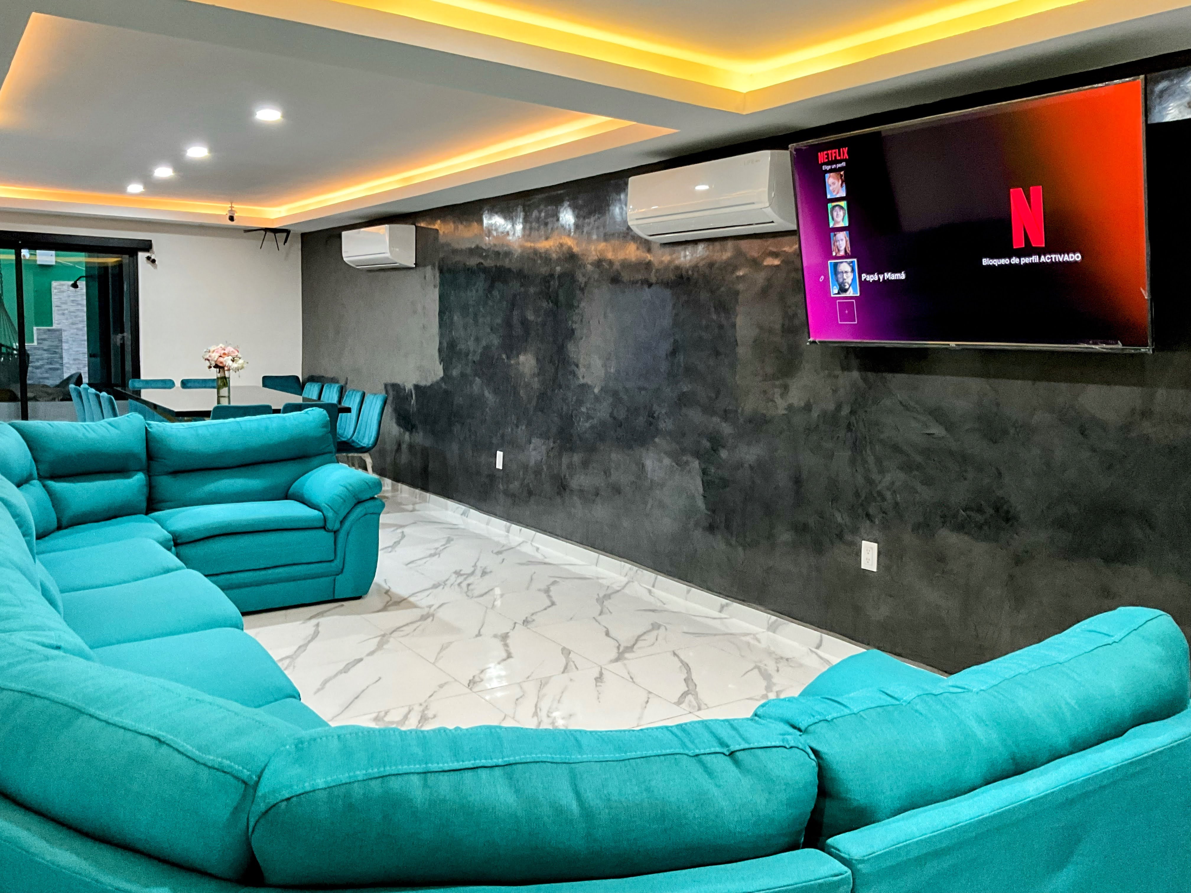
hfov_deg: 61.7
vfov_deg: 48.2
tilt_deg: -7.2
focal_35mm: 29
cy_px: 446
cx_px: 596
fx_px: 998
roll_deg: -1.7
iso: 200
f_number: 1.8
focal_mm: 3
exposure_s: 1/40
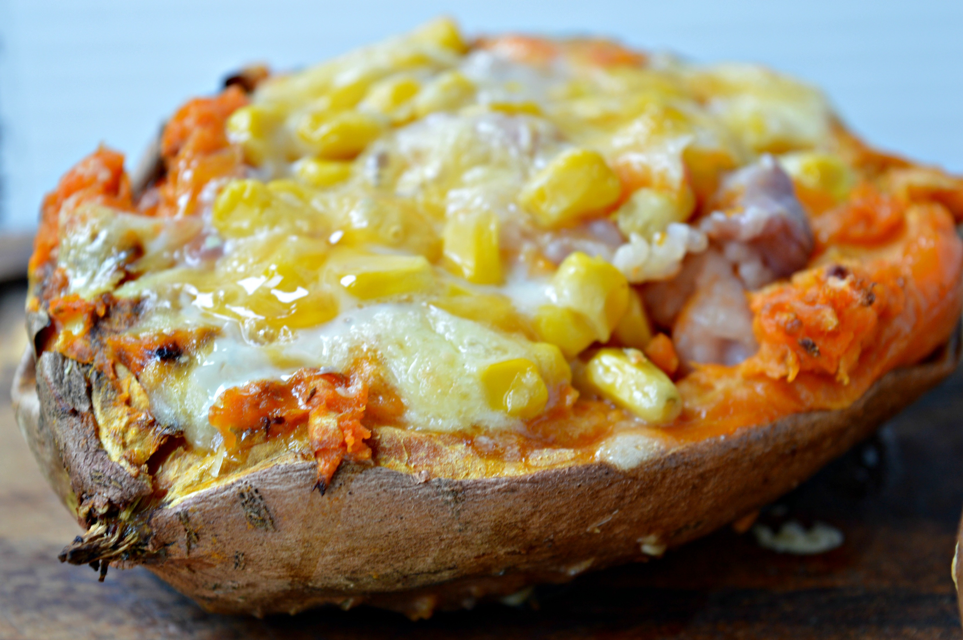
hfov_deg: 24.6
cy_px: 320
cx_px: 482
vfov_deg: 16.5
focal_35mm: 82
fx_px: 2205
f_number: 5.6
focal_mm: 55
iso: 200
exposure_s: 1/15
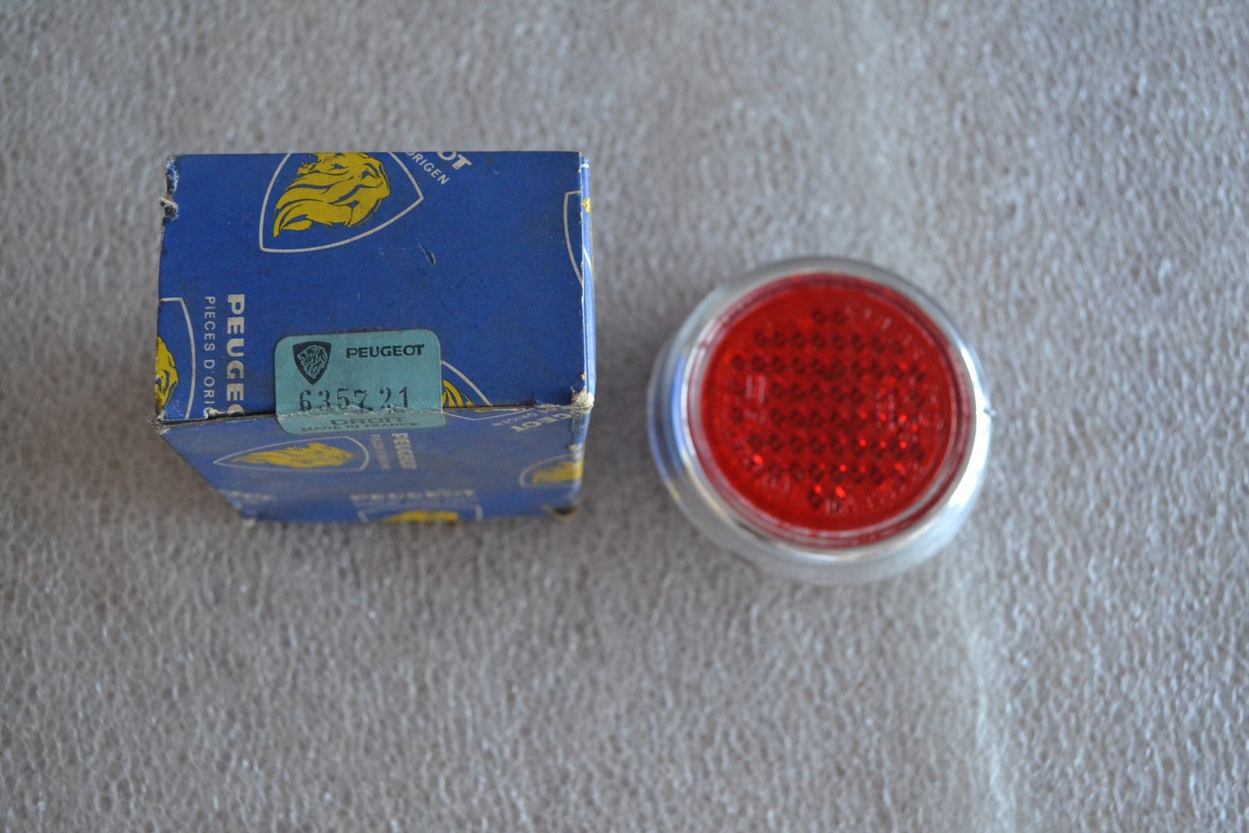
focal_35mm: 45
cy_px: 416
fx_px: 1561
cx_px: 624
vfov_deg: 29.9
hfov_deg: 43.6
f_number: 4.5
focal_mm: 30
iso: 2200
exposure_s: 1/60
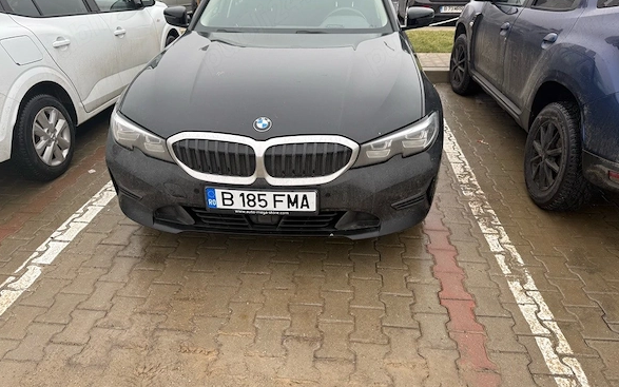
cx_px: 311
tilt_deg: -24.8
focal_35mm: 26
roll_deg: +2.1
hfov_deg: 70.4
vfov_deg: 47.6
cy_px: 188
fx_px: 439
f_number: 1.78
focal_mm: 6.76
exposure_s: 1/170
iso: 64
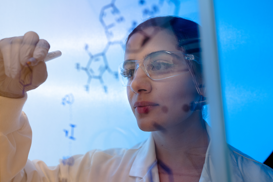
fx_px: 273
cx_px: 135
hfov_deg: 53.1
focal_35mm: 36
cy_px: 92
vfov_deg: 36.9
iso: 640
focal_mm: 35
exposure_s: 1/125
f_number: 4
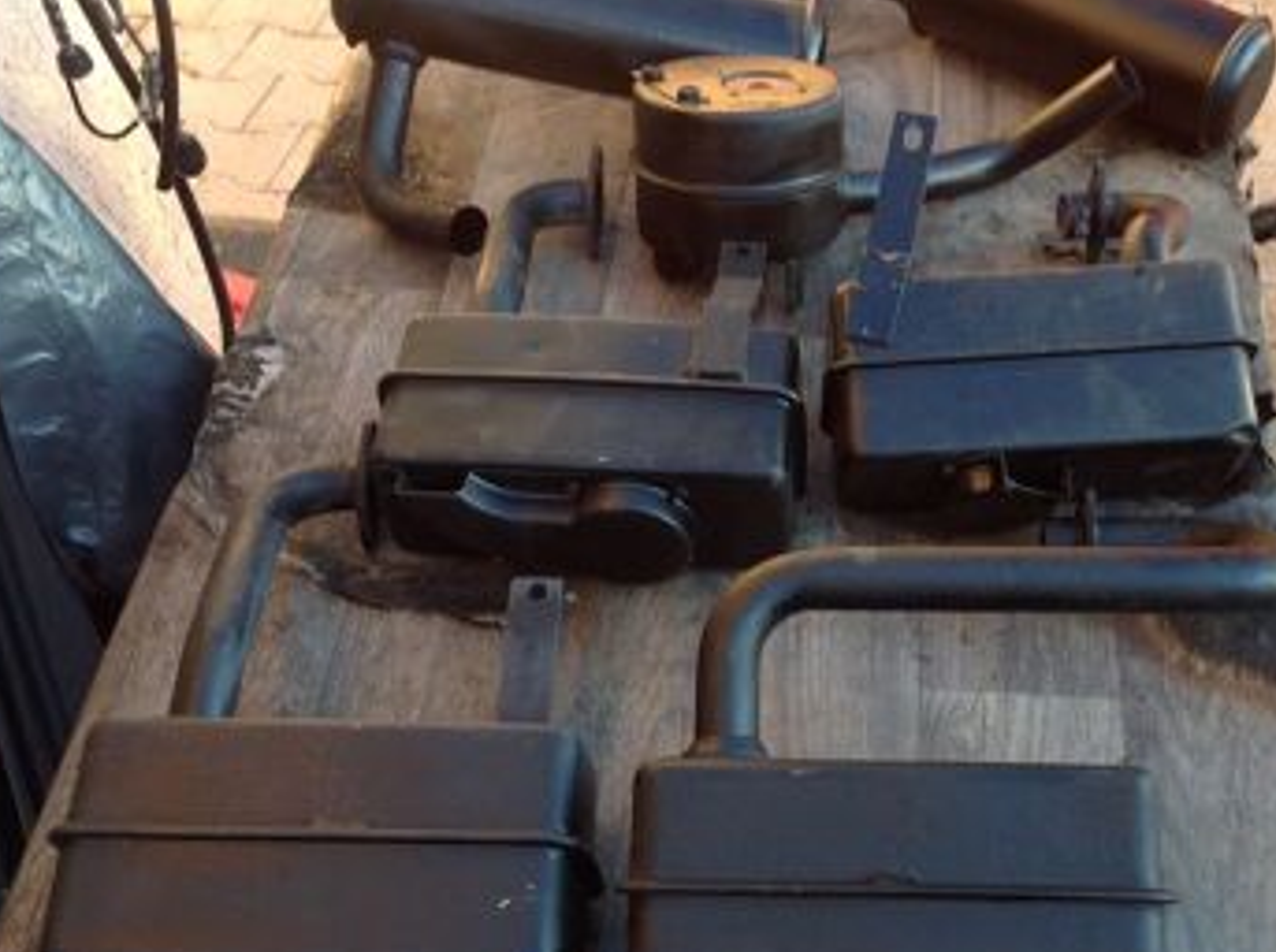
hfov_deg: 38.8
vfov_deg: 29.6
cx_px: 778
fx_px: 1803
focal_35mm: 49
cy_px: 485
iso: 64
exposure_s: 1/60
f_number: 2.4
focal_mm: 4.28
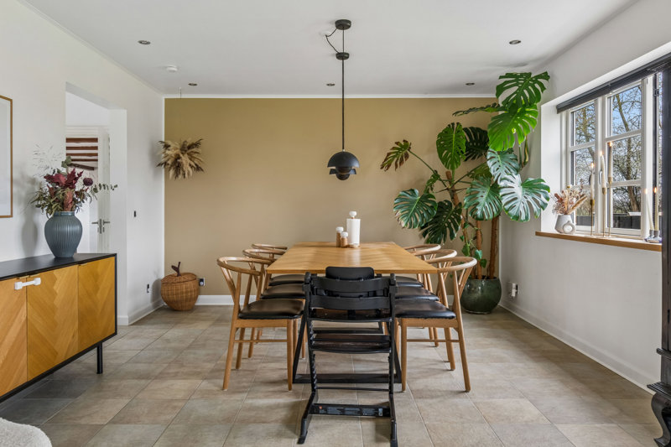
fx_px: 447
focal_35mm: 24
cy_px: 224
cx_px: 336
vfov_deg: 53.1
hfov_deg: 73.8
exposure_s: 1/4
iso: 400
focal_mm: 16
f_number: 8
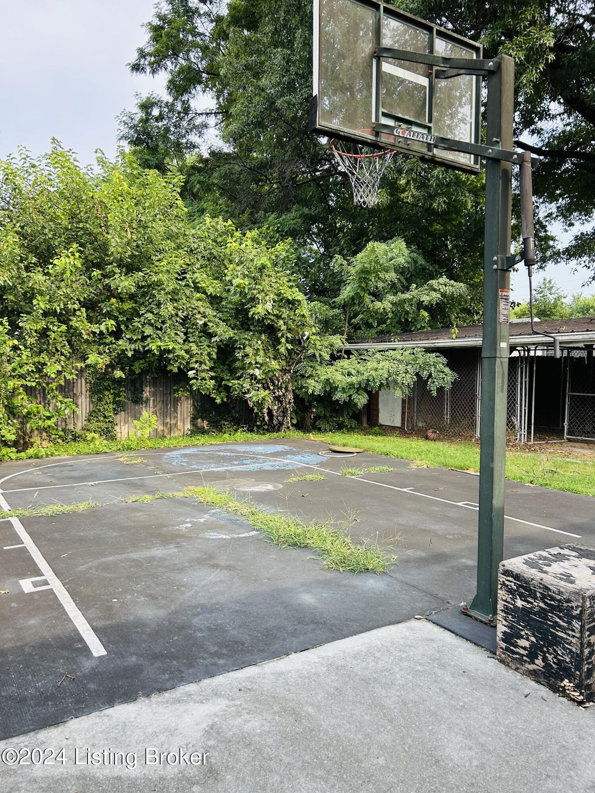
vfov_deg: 67.3
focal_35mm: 26
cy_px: 396
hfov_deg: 53.1
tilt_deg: -2.1
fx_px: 596
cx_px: 298
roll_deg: +0.0
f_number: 1.5
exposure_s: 1/539
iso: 50
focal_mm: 5.7
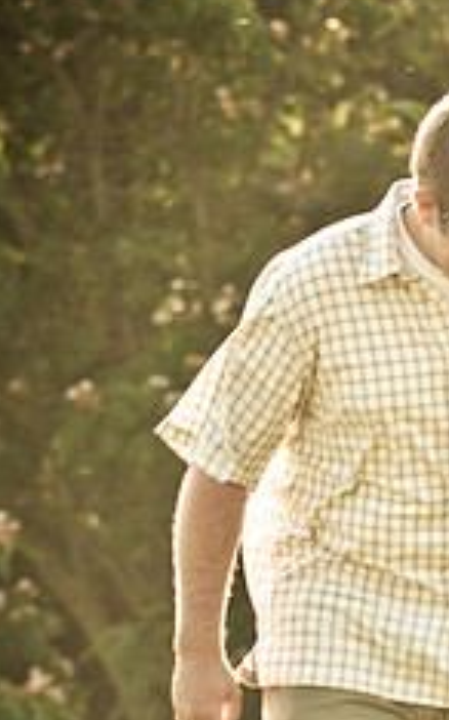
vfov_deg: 6.0
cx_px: 670
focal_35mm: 349
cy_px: 554
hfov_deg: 3.7
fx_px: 6841
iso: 250
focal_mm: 92
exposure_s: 1/250
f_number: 3.5
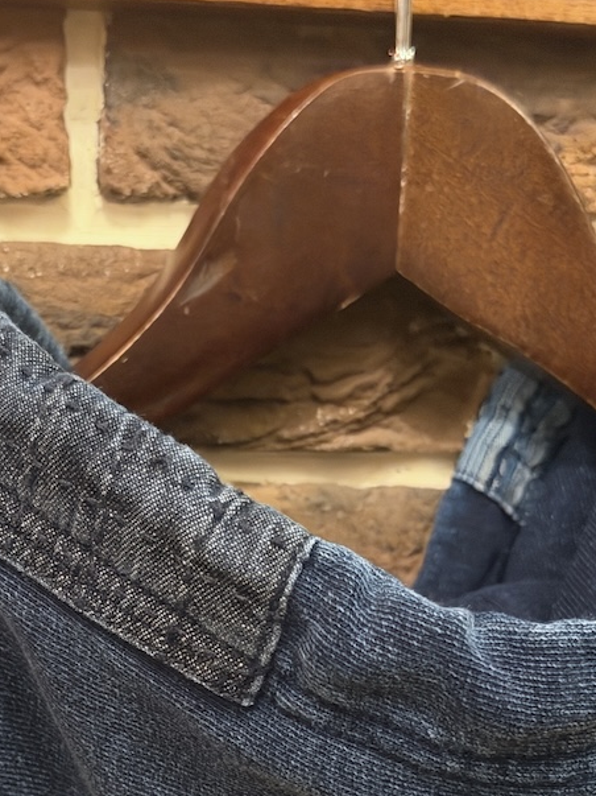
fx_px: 1952
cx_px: 123
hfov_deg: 17.2
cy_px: 677
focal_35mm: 85
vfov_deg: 22.6
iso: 800
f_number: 1.78
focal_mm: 6.76
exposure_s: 1/24
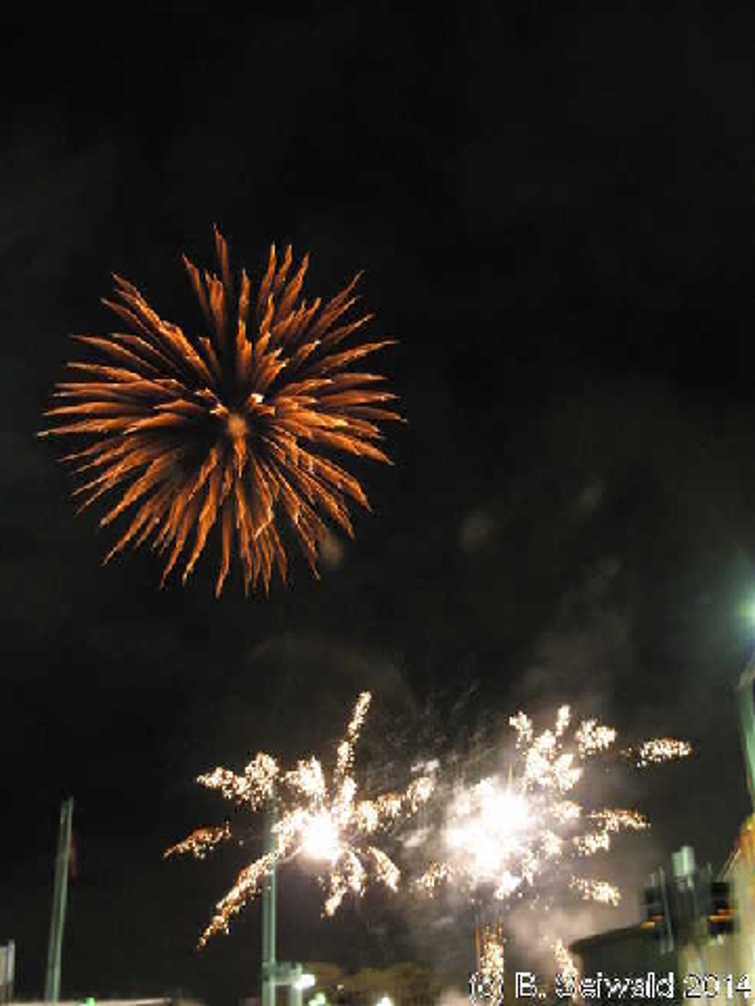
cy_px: 503
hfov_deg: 37.7
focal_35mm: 38
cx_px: 378
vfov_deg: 49.0
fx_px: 1105
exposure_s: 1/1.3
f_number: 2.9
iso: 400
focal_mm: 6.3
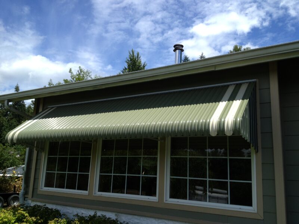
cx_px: 150
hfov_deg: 52.6
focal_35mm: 35
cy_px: 112
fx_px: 302
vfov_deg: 40.7
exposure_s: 1/1493
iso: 50
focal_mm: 4.28
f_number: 2.4
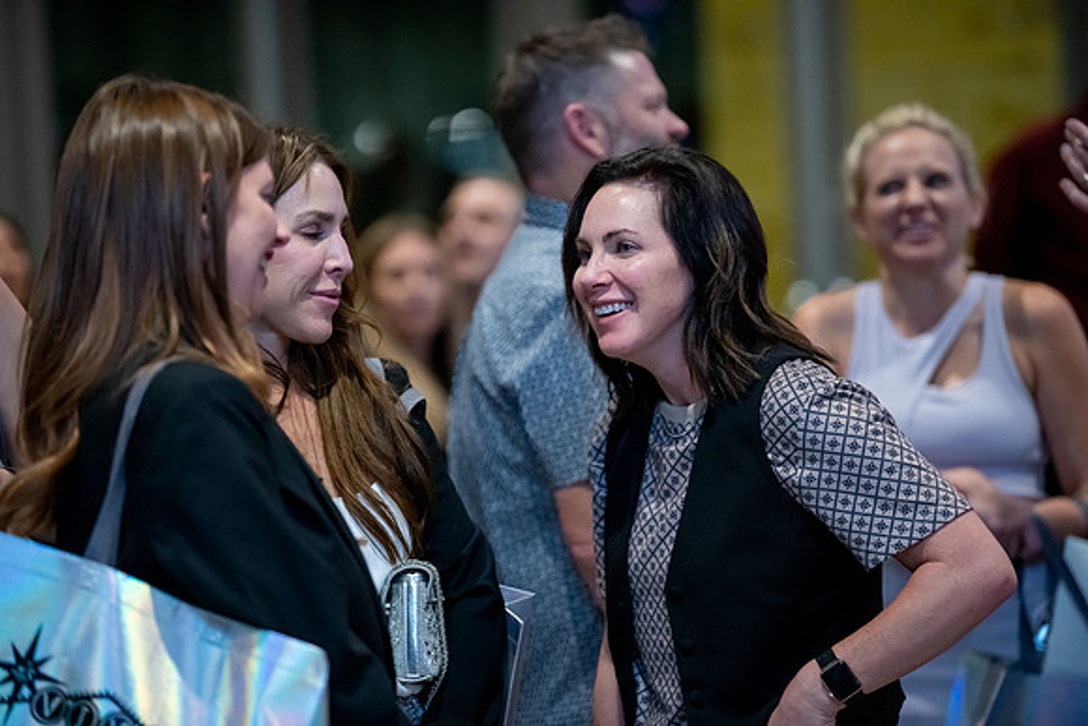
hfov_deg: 12.4
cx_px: 544
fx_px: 4988
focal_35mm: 165
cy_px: 363
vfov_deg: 8.3
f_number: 2.8
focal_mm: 165
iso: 6400
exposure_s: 1/200
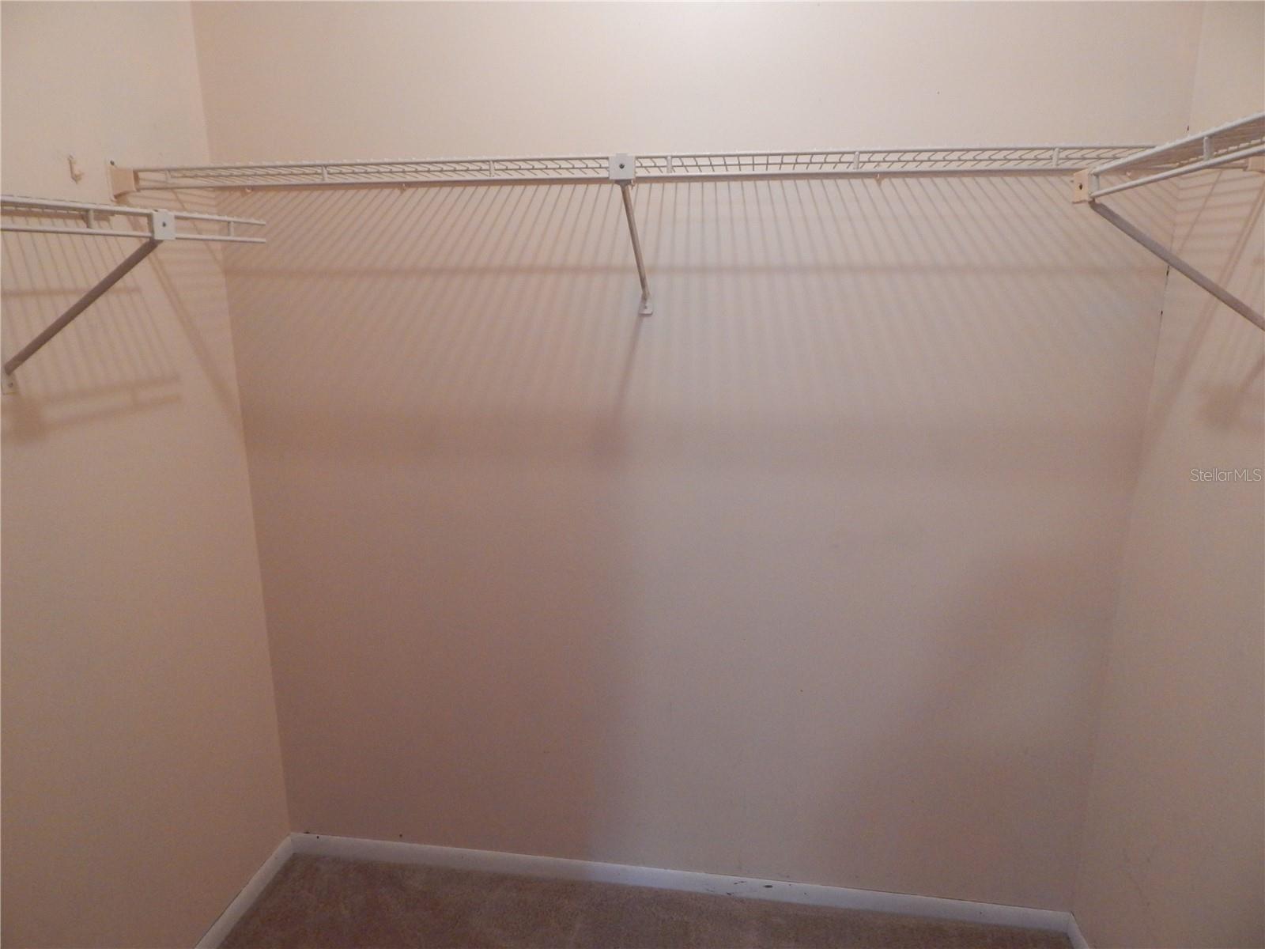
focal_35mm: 22
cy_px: 474
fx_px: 804
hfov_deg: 76.4
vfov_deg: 61.1
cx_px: 632
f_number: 3
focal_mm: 4
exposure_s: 1/25
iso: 400
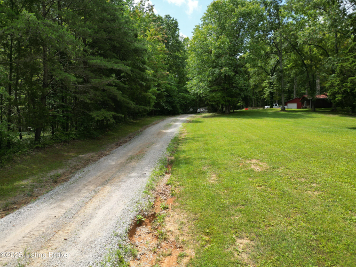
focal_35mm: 24
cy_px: 134
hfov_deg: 71.6
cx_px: 178
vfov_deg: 56.8
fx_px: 247
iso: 100
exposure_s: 1/1600
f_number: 1.7
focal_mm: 6.72
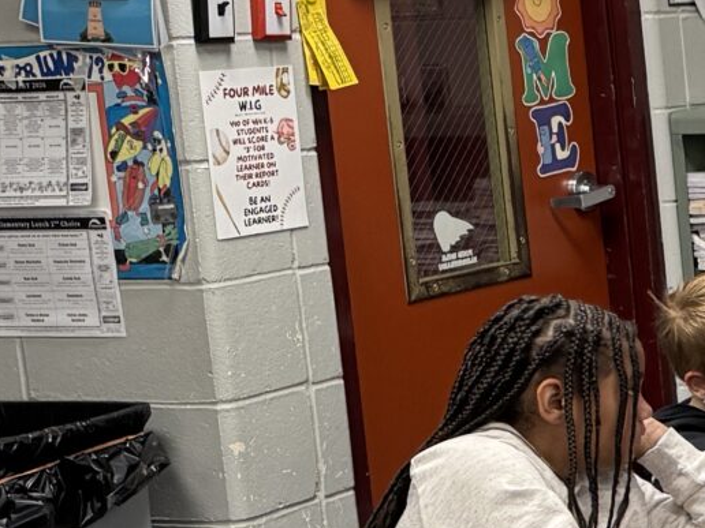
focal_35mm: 119
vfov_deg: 12.4
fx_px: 2424
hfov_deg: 13.5
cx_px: 1525
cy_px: 348
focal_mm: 6.76
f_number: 1.78
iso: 200
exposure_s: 1/60
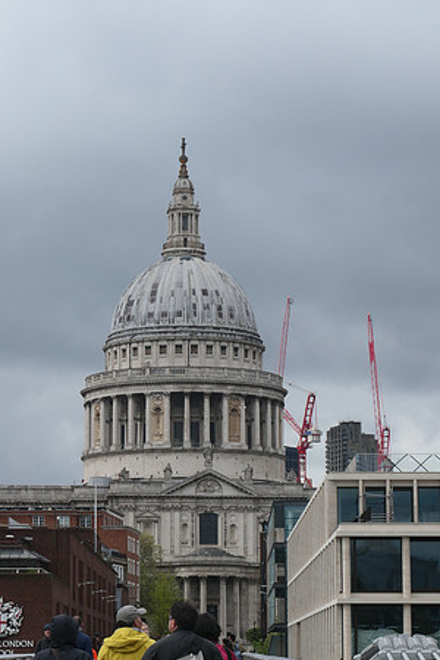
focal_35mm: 116
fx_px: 2127
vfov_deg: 17.6
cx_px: 177
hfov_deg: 11.8
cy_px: 421
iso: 200
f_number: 5
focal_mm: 32.8
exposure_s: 1/500
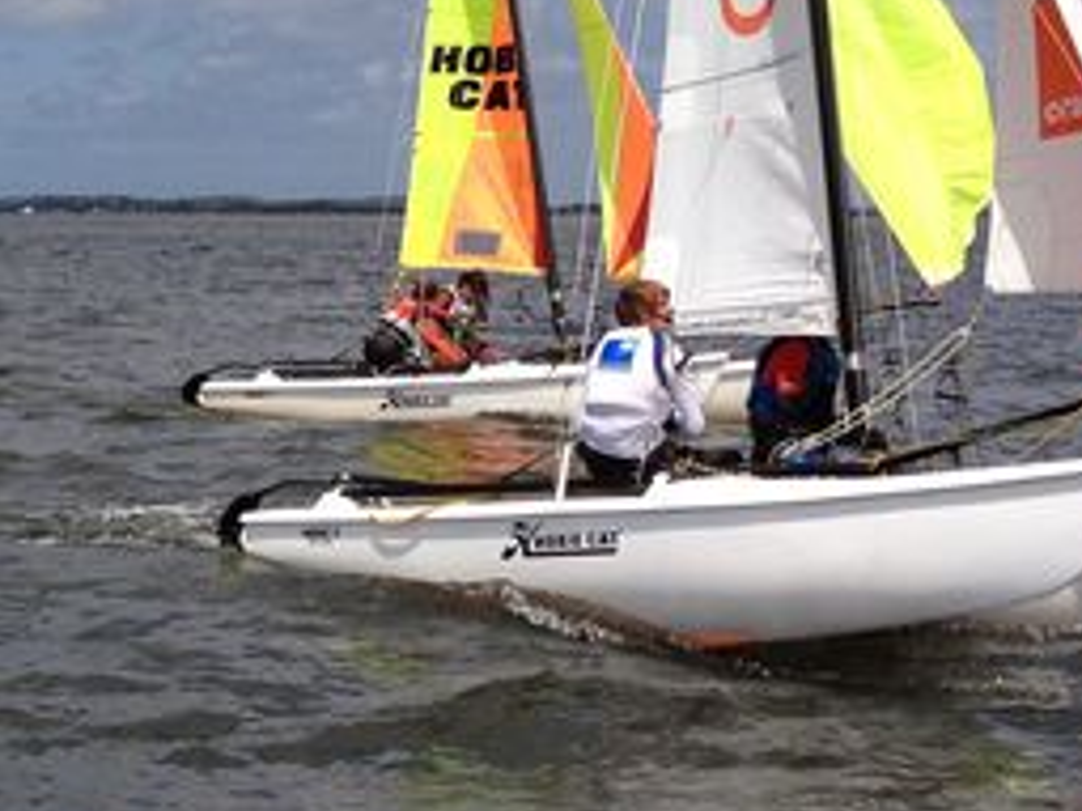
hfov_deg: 17.6
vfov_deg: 13.2
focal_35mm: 110
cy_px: -106
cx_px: 127
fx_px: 3437
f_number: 2.4
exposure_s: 1/3953
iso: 50
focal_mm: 4.28
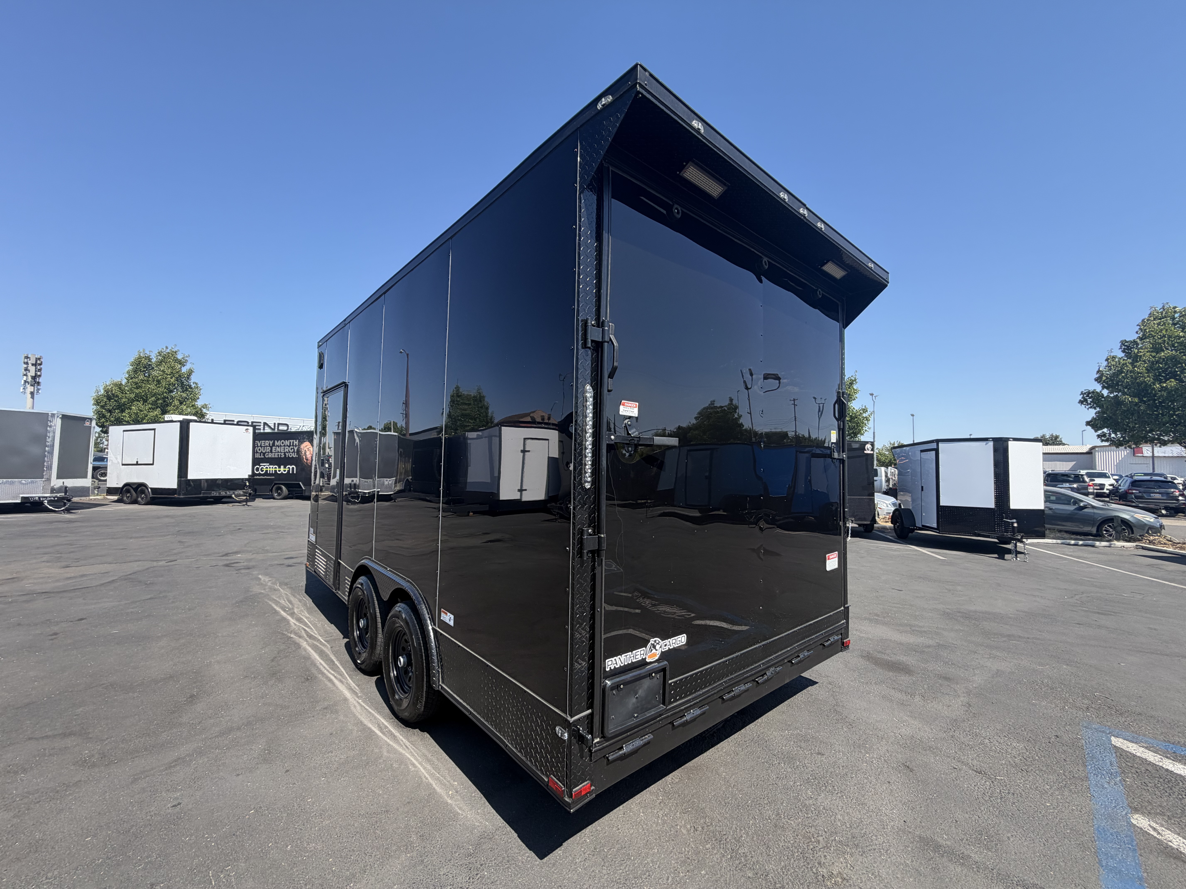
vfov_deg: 85.7
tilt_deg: +2.3
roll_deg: -0.9
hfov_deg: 102.1
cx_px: 593
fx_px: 480
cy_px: 444
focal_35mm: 14
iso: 32
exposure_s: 1/770
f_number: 2.2
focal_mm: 2.22
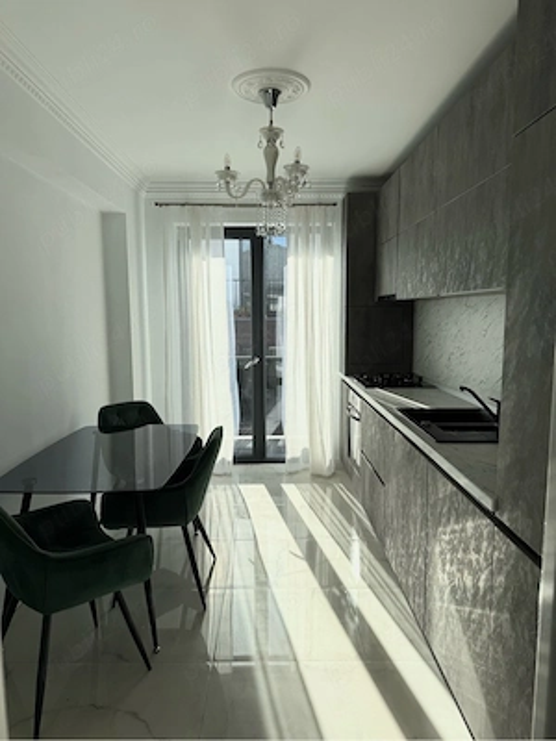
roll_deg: +0.0
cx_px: 278
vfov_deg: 71.6
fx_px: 514
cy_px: 370
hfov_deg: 56.8
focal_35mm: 24
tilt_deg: -6.6
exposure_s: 1/1770
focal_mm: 6.76
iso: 80
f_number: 1.78
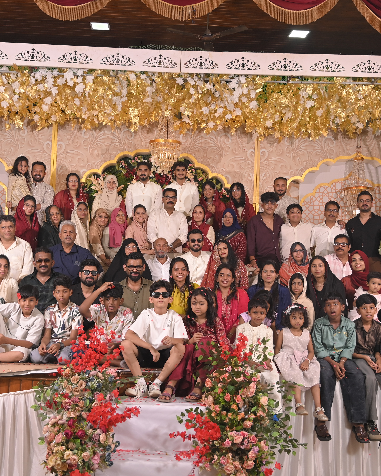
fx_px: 631
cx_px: 162
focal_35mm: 45
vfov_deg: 41.3
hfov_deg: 33.5
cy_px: 247
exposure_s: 1/200
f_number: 4.5
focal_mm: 28.5
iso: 800
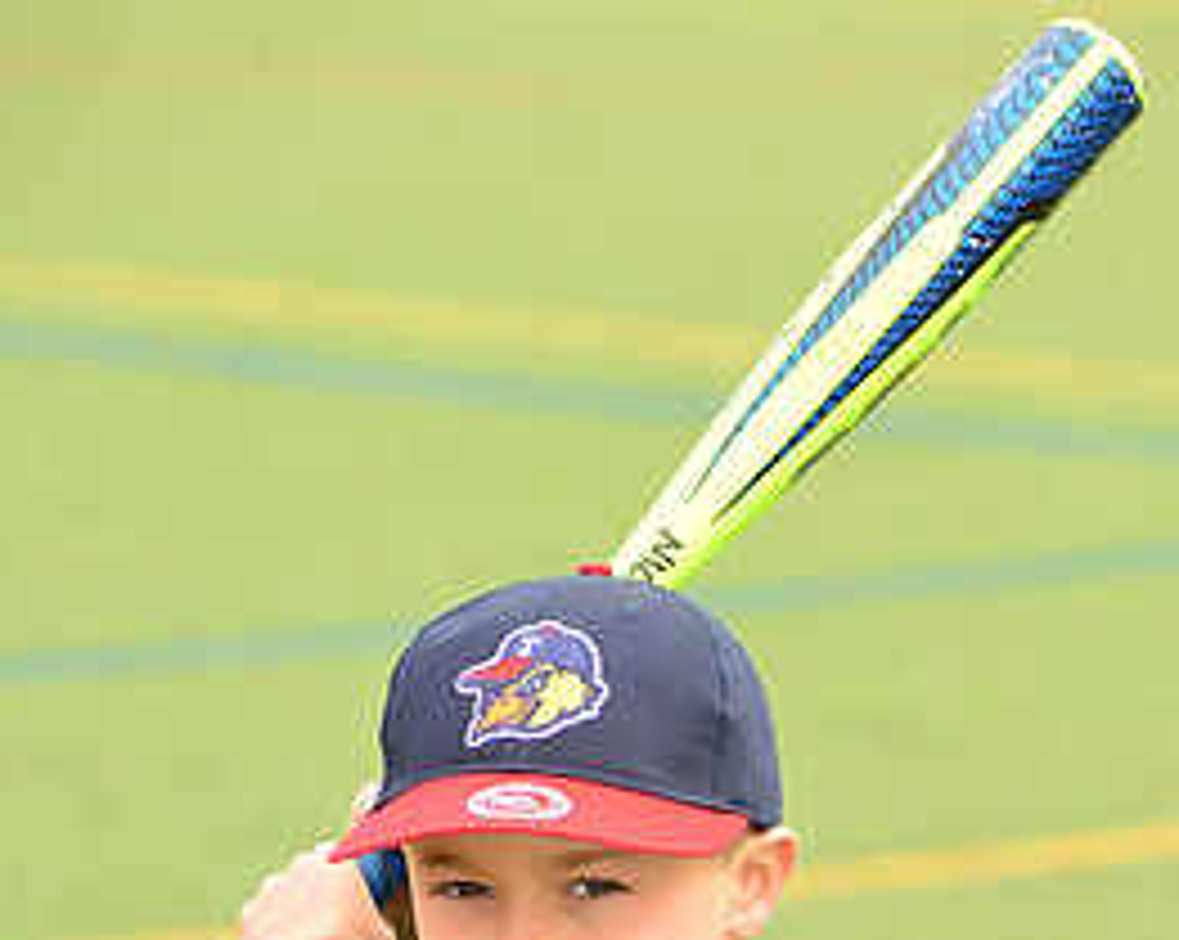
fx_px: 11607
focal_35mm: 333
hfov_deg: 5.8
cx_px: 718
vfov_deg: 4.6
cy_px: 1160
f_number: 8
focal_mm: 160
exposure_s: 1/200
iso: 250
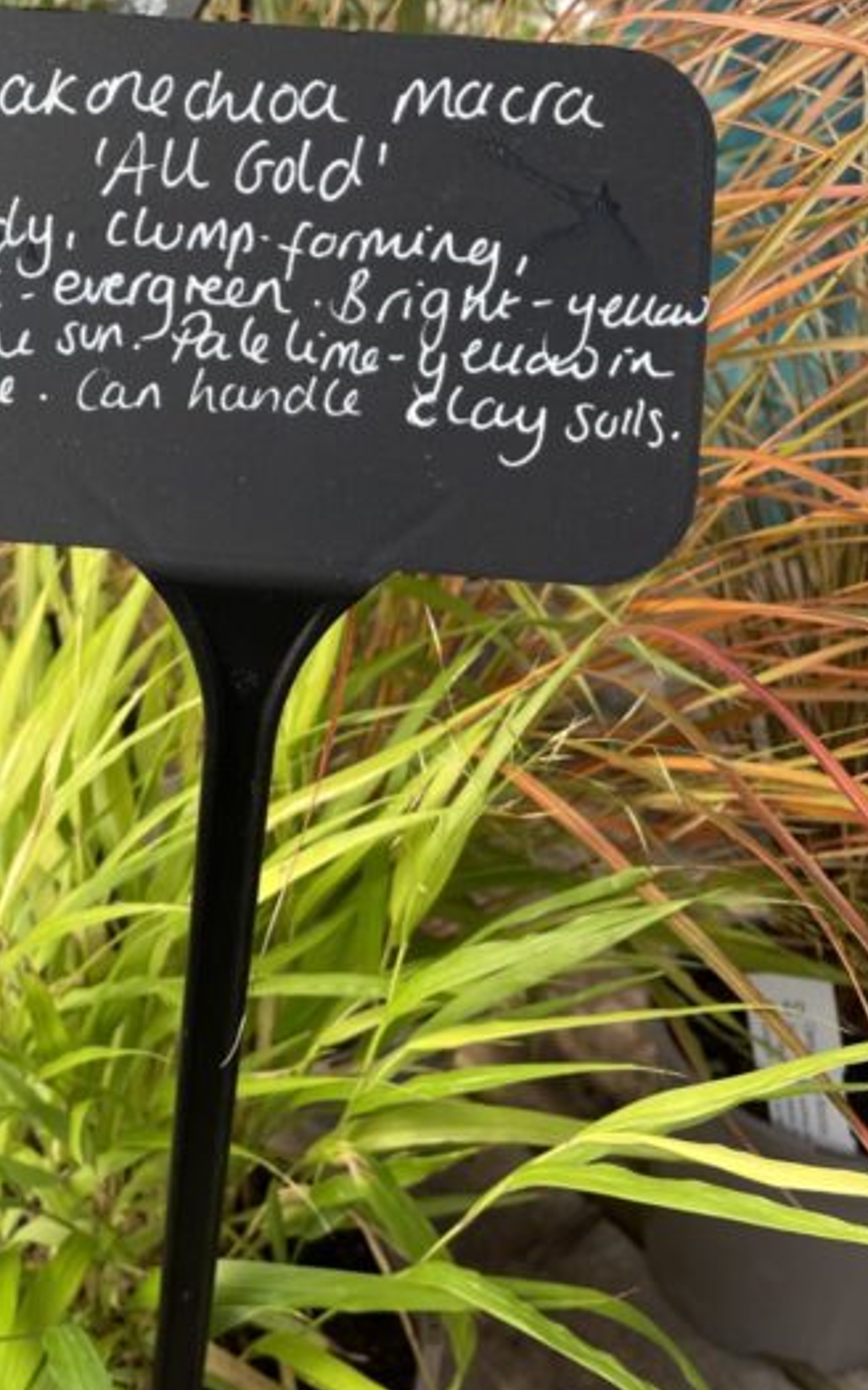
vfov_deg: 47.0
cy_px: 815
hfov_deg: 29.7
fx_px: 1590
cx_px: 156
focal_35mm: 42
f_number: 1.6
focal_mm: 4.2
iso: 32
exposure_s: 1/1319
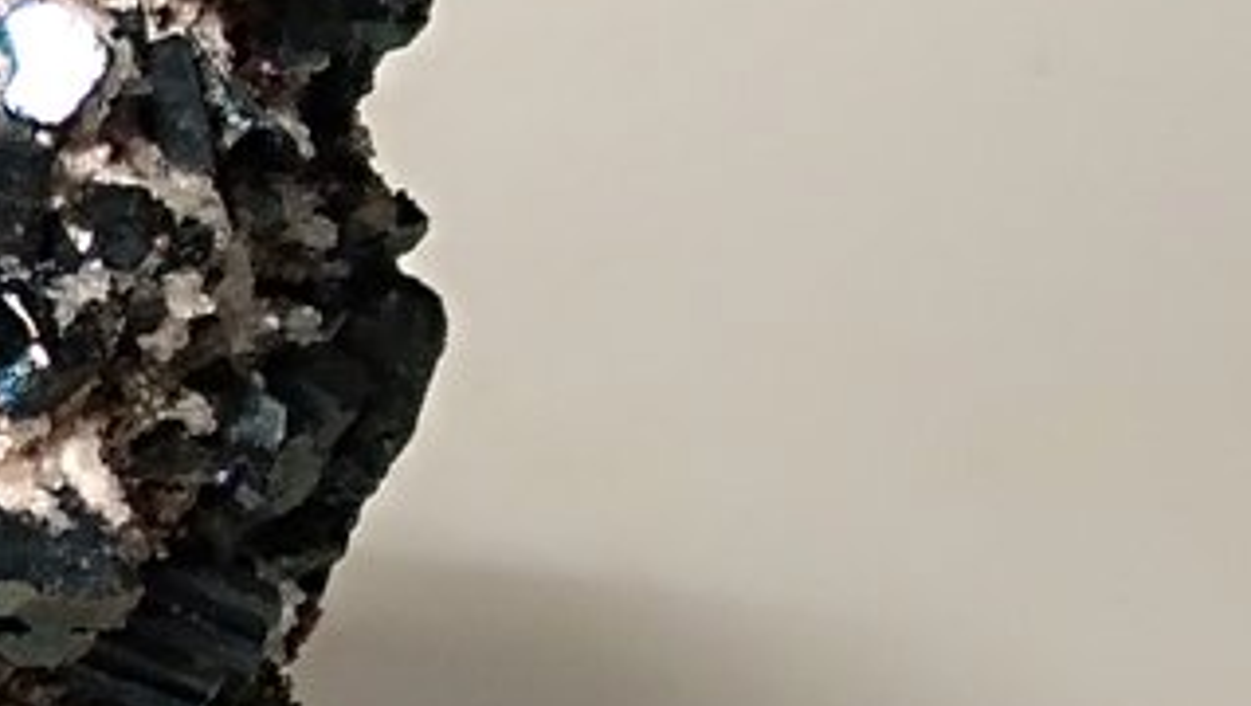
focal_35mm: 142
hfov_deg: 12.2
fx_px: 4714
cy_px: 290
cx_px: -1726
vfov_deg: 8.6
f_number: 2
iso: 107
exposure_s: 1/100
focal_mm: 3.54
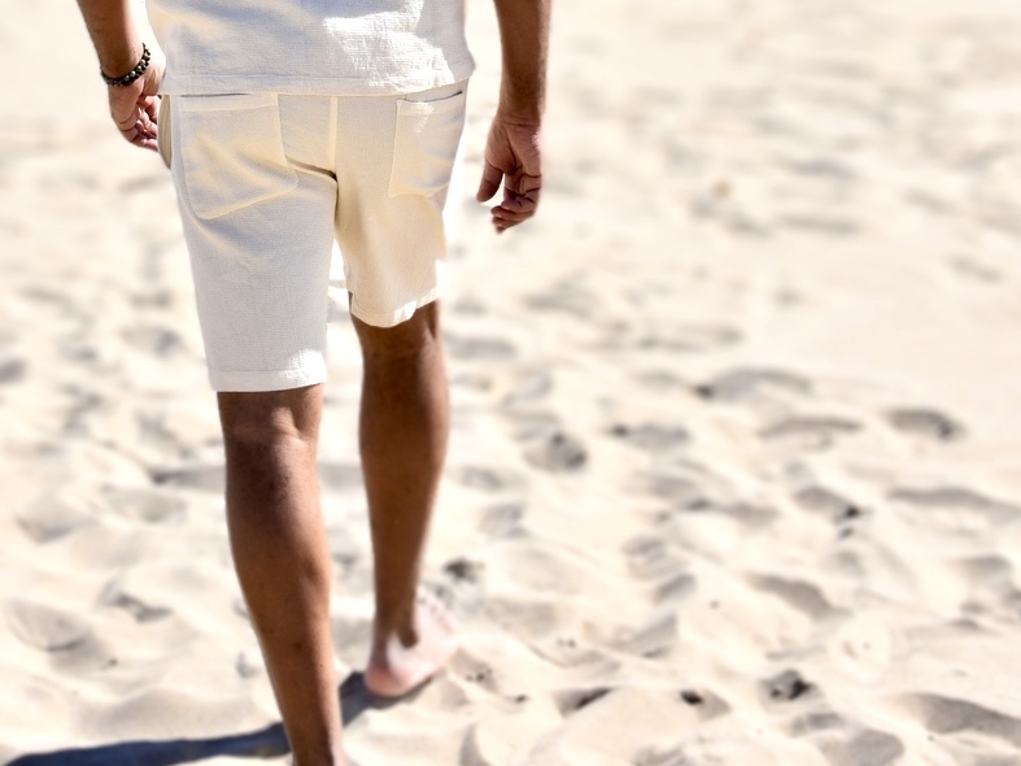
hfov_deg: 31.7
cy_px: 110
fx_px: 1799
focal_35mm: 61
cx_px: 471
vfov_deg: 23.5
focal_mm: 26
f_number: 8
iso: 125
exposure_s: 1/500
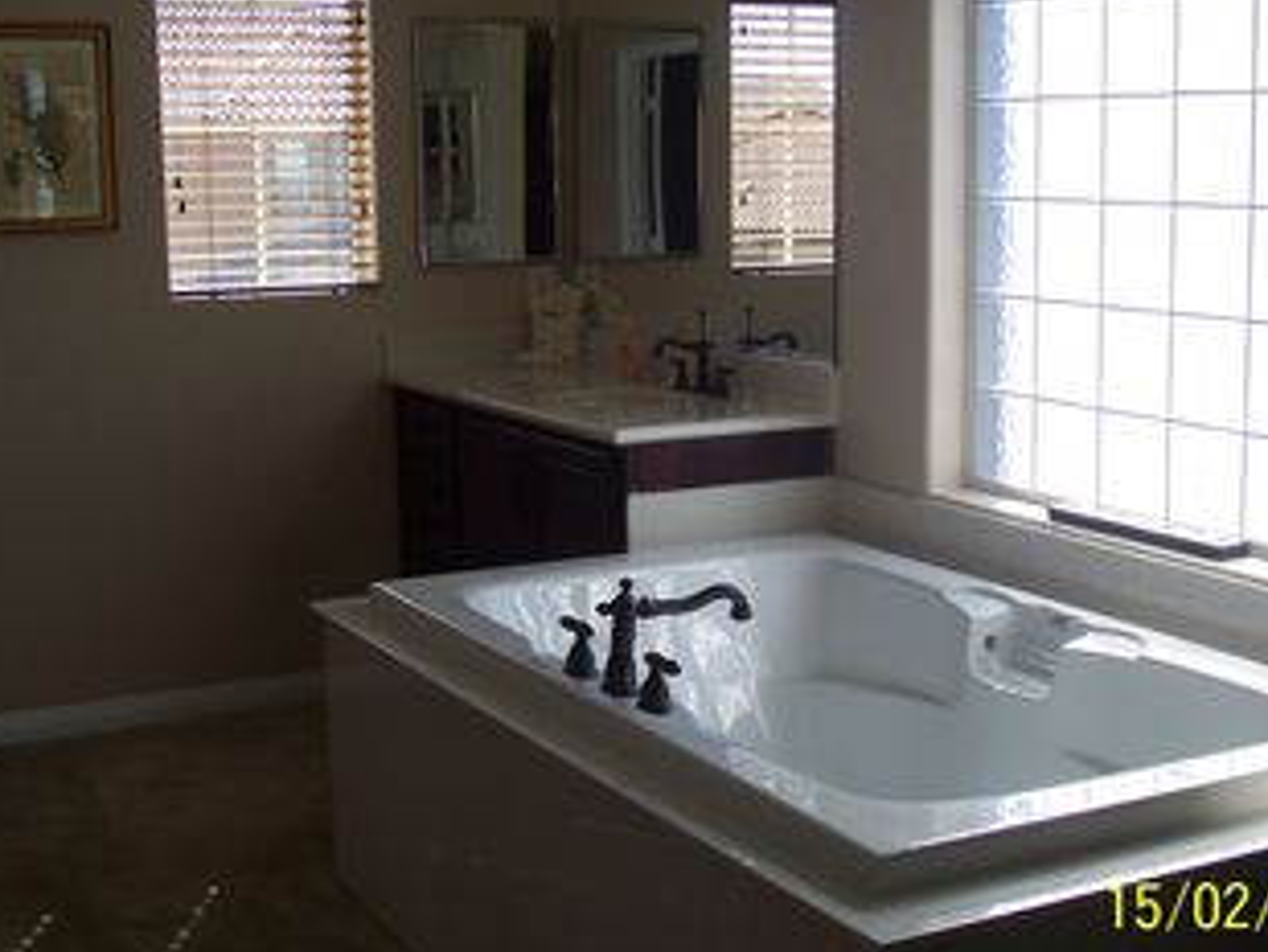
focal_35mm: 50
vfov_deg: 29.1
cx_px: 726
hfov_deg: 38.1
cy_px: 484
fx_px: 1832
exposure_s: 1/250
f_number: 3
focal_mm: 7
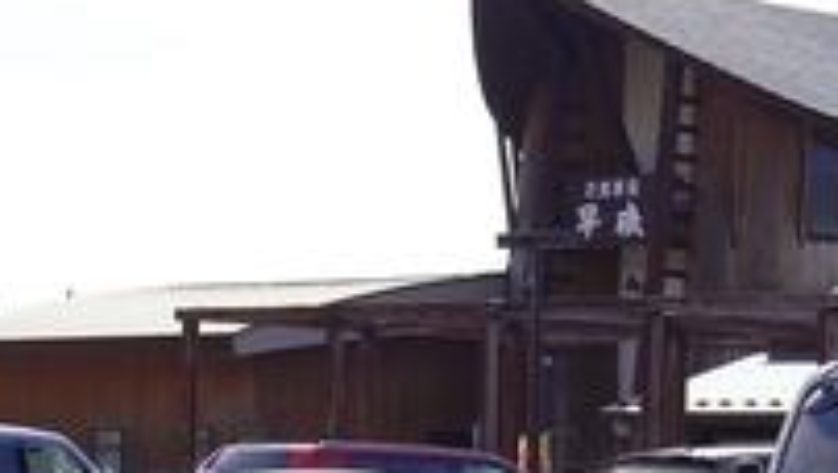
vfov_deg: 6.1
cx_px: 1149
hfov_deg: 10.5
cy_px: 525
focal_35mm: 199
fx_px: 4425
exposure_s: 1/500
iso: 100
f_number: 5.6
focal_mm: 48
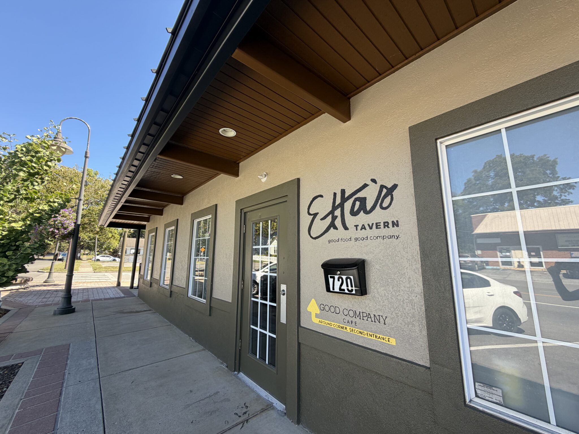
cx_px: 290
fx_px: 234
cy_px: 217
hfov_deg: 102.1
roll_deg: +0.0
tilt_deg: +11.2
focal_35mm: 14
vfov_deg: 85.7
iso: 40
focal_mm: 2.22
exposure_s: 1/258
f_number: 2.2
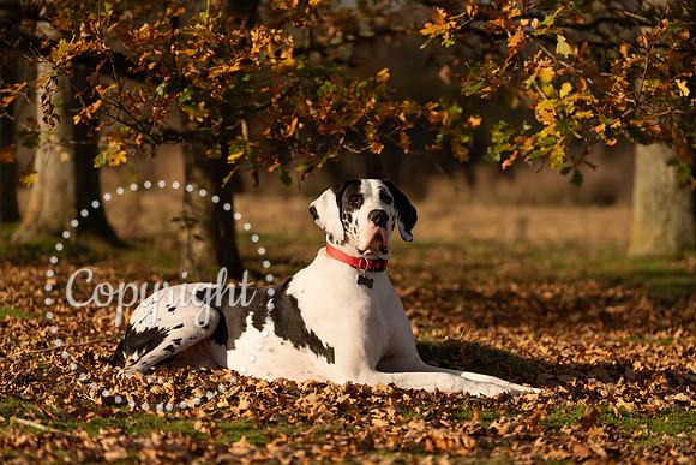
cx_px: 348
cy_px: 232
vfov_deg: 10.6
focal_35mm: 129
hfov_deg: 15.9
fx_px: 2494
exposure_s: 1/3200
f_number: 2.8
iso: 200
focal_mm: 129
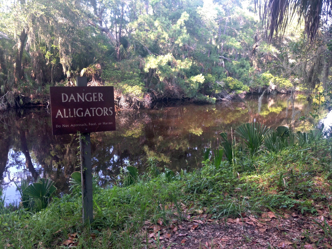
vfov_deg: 42.9
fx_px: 317
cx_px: 166
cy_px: 124
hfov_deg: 55.4
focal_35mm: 33
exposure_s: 1/60
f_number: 2.4
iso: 50
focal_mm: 4.12
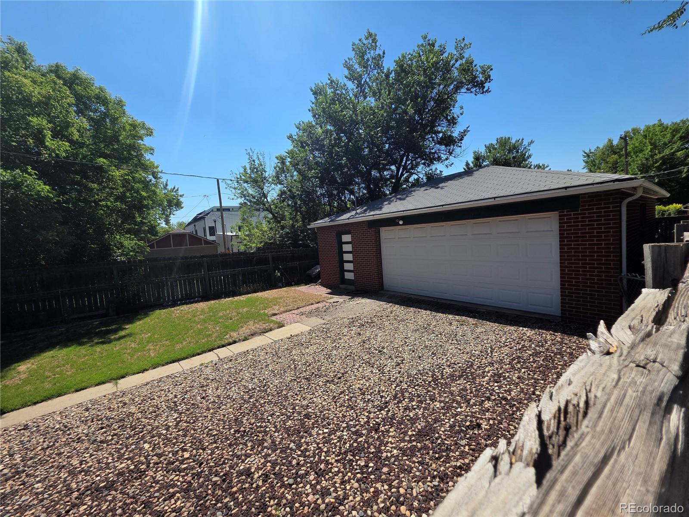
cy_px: 258
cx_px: 344
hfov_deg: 106.2
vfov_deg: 89.9
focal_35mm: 13
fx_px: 259
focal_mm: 2.2
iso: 40
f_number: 1.9
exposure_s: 1/2060
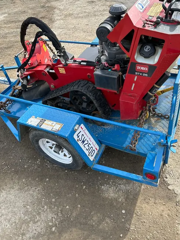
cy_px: 107
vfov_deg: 61.5
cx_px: 95
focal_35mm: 29
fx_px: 201
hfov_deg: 48.2
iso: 50
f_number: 1.5
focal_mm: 5.7
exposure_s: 1/1019
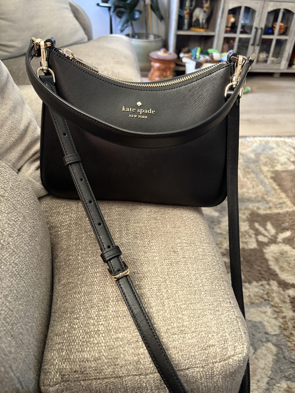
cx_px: 148
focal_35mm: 26
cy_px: 196
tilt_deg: -34.7
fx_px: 295
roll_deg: -3.3
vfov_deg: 67.3
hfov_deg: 53.1
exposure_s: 1/60
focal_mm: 5.96
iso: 500
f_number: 1.6
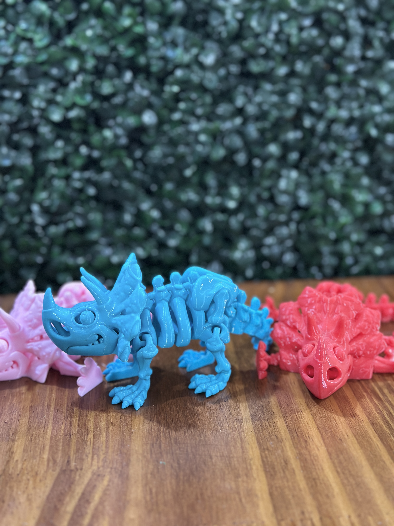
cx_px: 197
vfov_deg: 39.7
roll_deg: -0.1
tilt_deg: -19.1
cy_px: 263
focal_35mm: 48
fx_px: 728
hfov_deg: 30.3
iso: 500
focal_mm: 6.86
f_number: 1.78
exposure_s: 1/33
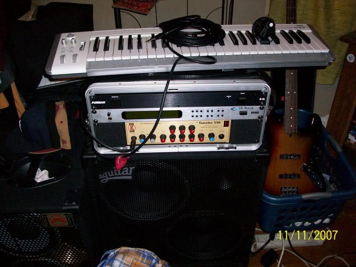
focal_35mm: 34
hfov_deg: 54.0
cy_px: 134
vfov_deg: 41.8
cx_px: 178
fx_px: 350
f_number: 2.8
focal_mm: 5.7
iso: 160
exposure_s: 1/60
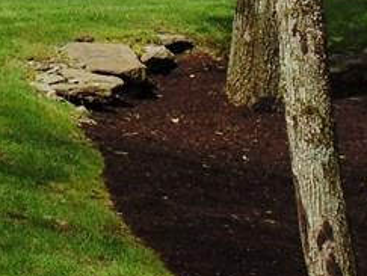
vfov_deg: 9.7
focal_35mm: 143
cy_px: -258
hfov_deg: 12.8
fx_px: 1518
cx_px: -246
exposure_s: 1/125
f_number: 10.7
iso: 80
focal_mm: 6.2
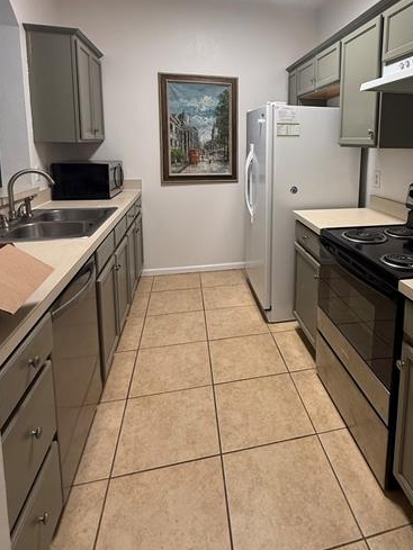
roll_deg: -1.9
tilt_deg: -8.0
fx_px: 350
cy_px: 192
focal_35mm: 22
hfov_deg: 59.6
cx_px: 277
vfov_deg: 74.5
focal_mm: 2.22
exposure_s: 1/60
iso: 200
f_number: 2.2
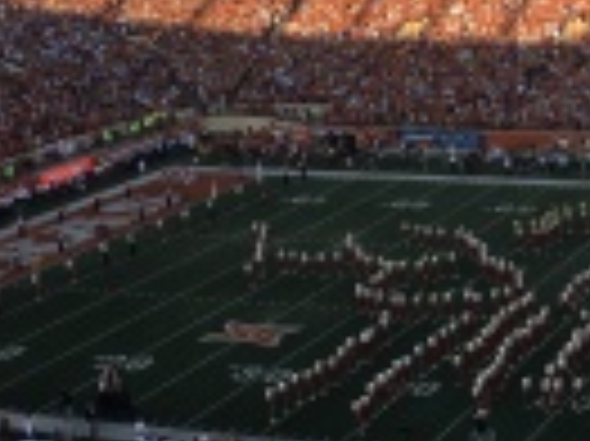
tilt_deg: -18.5
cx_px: 667
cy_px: 261
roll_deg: +3.1
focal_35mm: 81
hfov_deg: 22.6
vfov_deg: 18.2
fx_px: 1379
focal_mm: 4.15
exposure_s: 1/668
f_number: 2.2
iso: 25
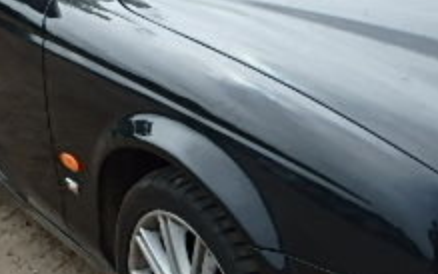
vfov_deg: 19.8
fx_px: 776
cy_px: 224
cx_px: 346
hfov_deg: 30.8
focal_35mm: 65
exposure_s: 1/800
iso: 125
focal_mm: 3.7
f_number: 3.5
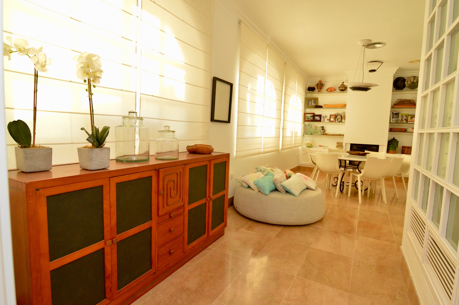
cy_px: 152
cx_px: 230
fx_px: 248
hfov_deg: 85.5
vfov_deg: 63.1
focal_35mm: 20
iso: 1600
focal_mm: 13
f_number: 6.3
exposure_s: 1/200
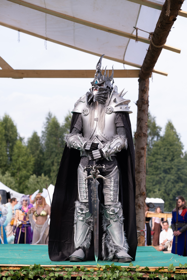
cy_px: 140
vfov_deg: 26.3
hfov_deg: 17.7
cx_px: 94
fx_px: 600
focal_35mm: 77
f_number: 3.6
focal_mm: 51.6
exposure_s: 1/1000
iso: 200
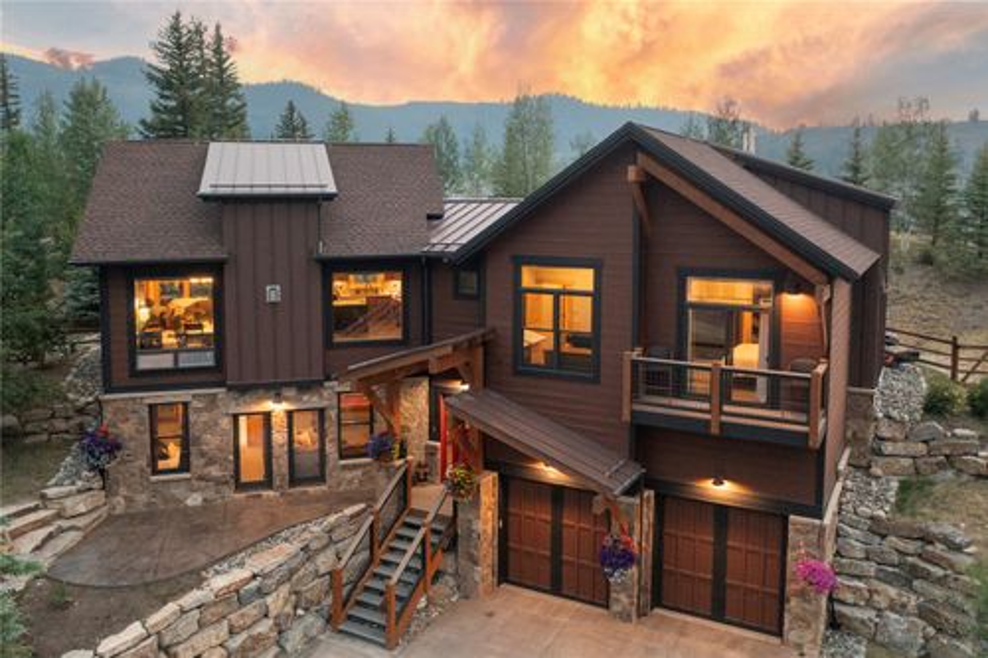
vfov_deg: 46.4
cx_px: 494
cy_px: 329
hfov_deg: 65.5
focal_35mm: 28
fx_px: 768
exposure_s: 1/60
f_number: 2.8
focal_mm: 10.26
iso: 1600
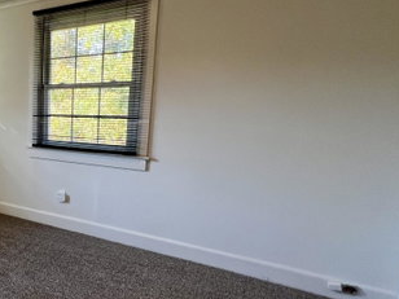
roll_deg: +1.4
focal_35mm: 27
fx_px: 311
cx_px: -3
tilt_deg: -10.9
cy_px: 164
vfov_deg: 51.3
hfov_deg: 51.7
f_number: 1.8
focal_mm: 1.57
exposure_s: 1/120
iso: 160
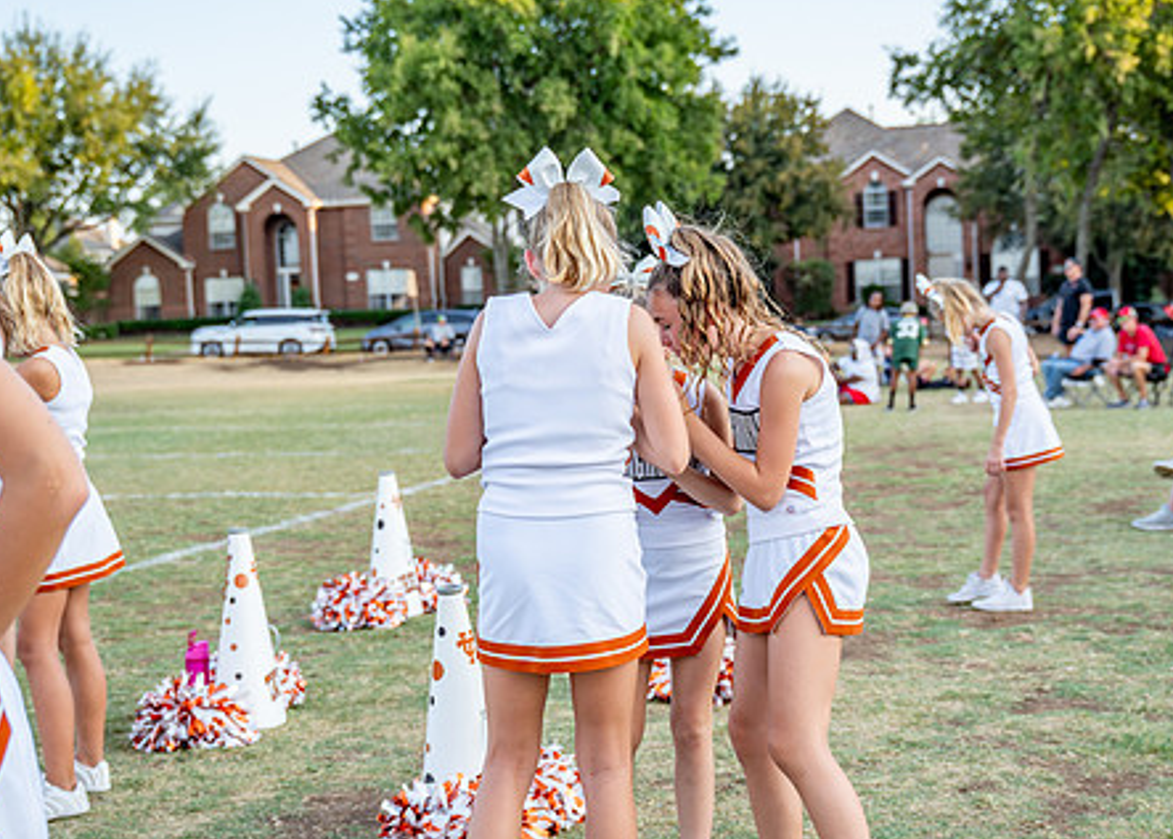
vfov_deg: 24.5
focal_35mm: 58
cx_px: 605
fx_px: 1933
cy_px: 417
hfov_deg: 33.7
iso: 200
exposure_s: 1/800
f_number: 2.8
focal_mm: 35.7
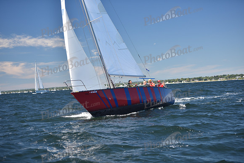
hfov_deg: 24.8
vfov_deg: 16.7
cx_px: 122
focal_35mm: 82
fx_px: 556
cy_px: 82
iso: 200
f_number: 2.8
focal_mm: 82
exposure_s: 1/800
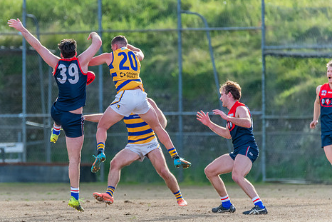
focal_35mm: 880
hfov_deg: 2.3
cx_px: 114
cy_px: 130
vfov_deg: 1.6
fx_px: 8118
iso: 1800
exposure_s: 1/1600
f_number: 6.3
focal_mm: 600
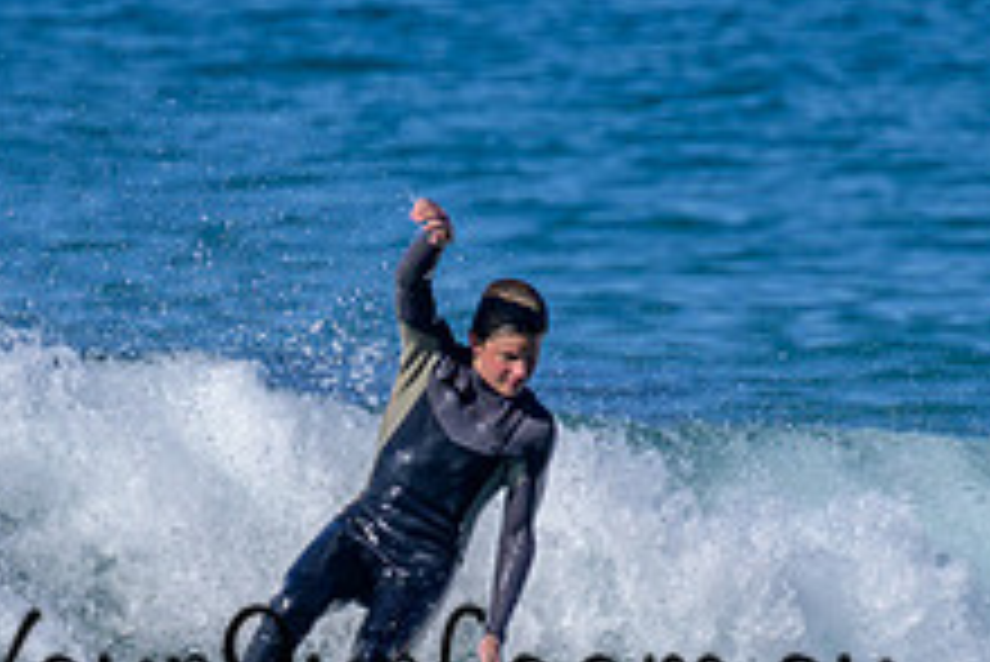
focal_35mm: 2028
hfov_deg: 1.0
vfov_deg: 0.7
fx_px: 55805
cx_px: 257
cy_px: 619
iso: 200
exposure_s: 1/1000
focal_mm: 560
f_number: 8
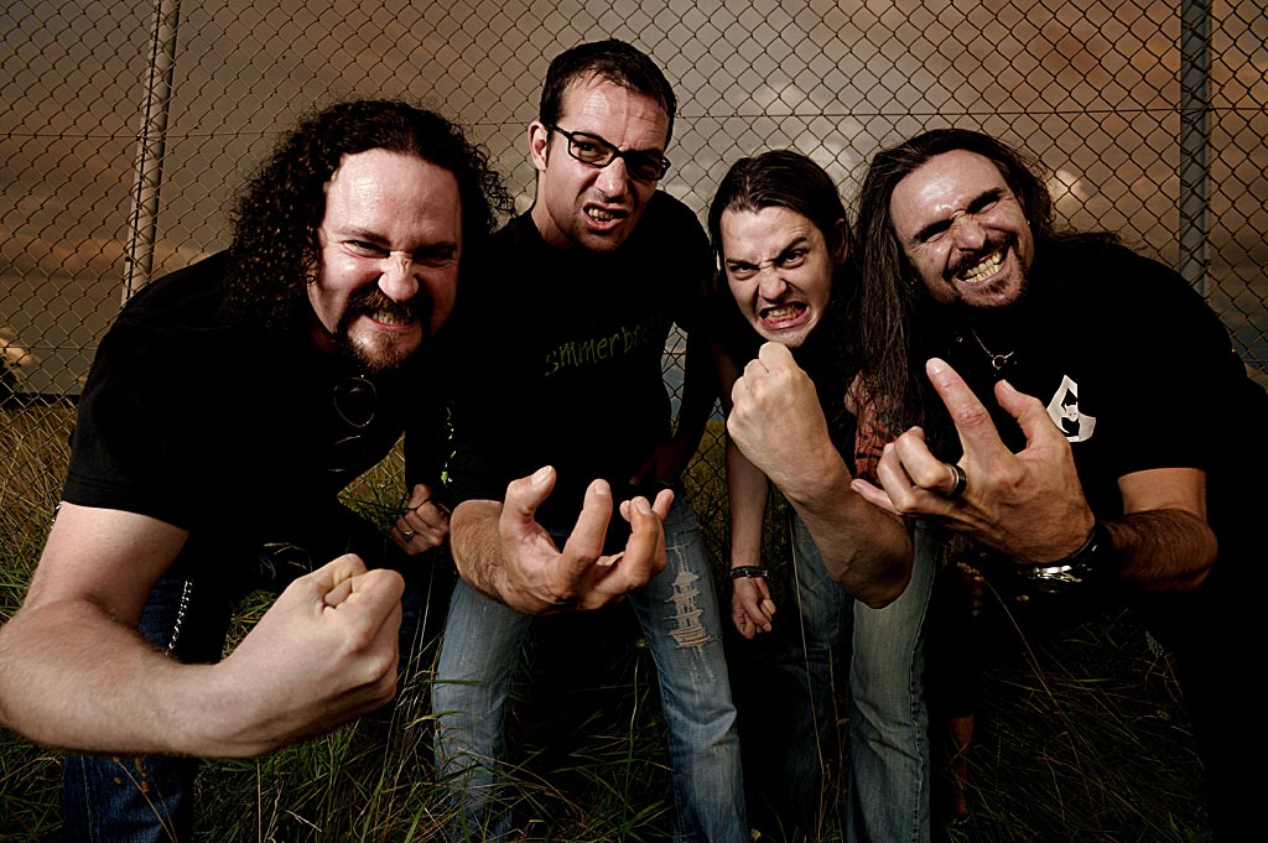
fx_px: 598
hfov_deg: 93.3
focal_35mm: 17
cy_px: 422
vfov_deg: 70.3
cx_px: 634
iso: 200
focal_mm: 17
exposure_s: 1/250
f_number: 8
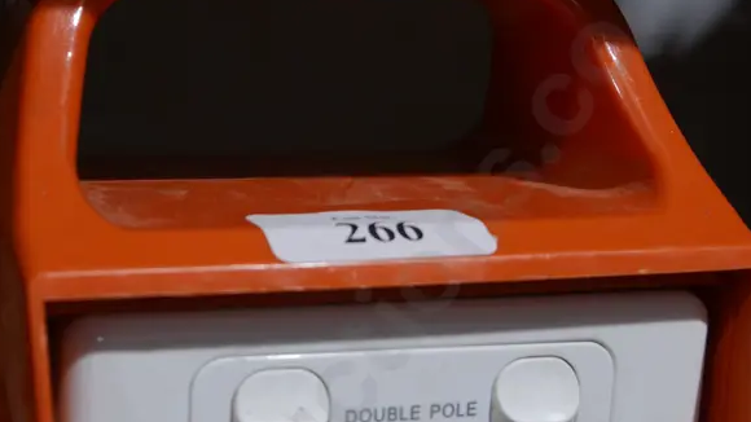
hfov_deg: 27.5
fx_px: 1533
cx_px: 313
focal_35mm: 77
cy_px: 435
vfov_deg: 15.4
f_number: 4.4
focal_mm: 20
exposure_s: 1/60
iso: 500
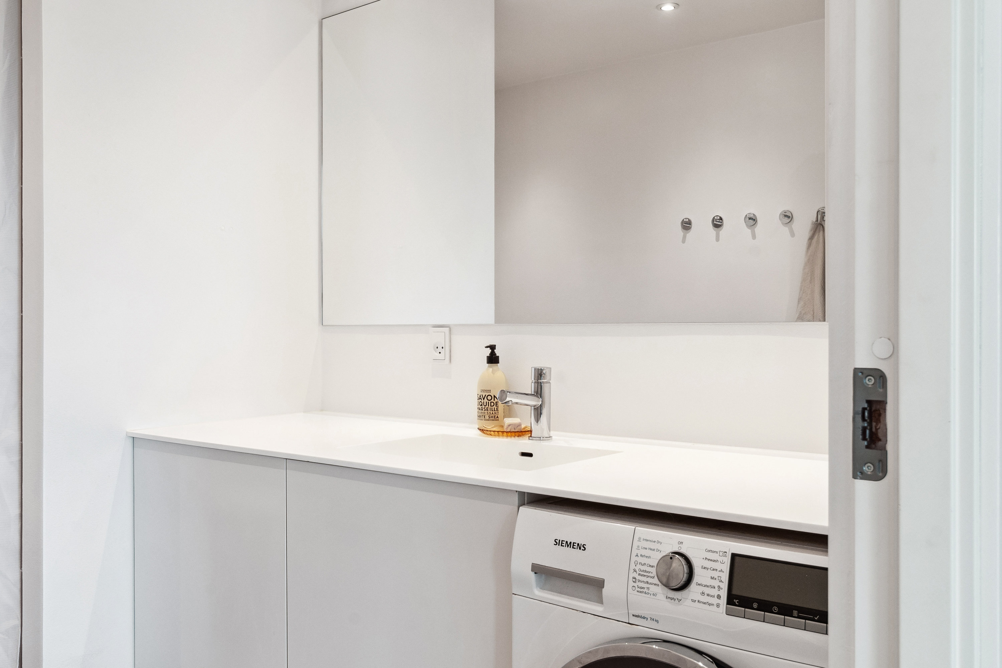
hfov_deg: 57.2
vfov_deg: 40.0
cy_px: 334
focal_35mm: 33
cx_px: 501
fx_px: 918
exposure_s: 1/4
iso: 200
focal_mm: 22
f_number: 10
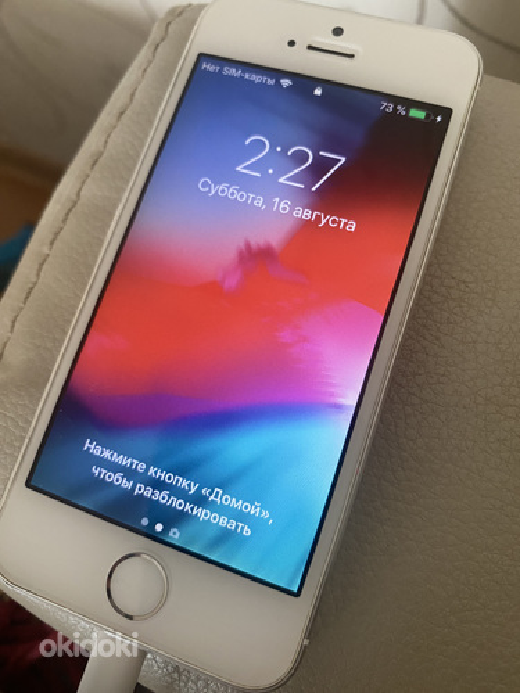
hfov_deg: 54.9
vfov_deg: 69.4
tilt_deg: -74.6
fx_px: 501
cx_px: 260
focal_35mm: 25
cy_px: 346
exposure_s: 1/60
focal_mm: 4.25
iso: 250
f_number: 1.8
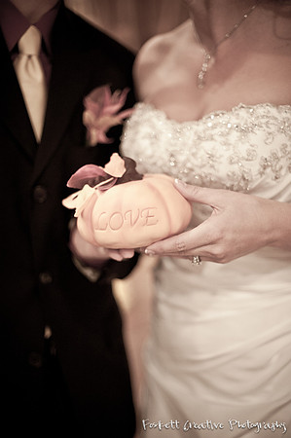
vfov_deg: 39.6
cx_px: 146
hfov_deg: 26.9
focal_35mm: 50
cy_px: 219
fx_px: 608
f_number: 1.4
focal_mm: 50
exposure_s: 1/100
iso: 3200
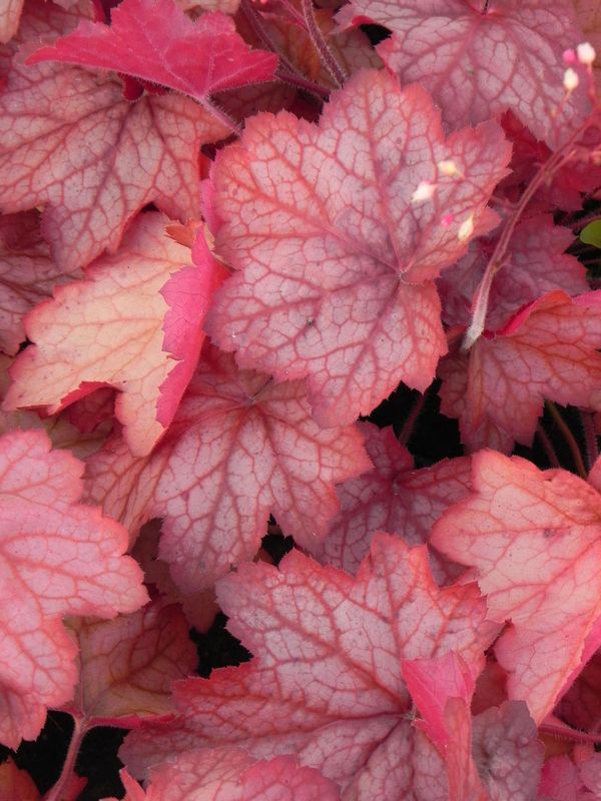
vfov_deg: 13.7
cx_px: 300
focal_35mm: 144
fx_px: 3333
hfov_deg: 10.3
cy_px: 400
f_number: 5
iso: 160
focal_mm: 25.7
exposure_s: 1/200
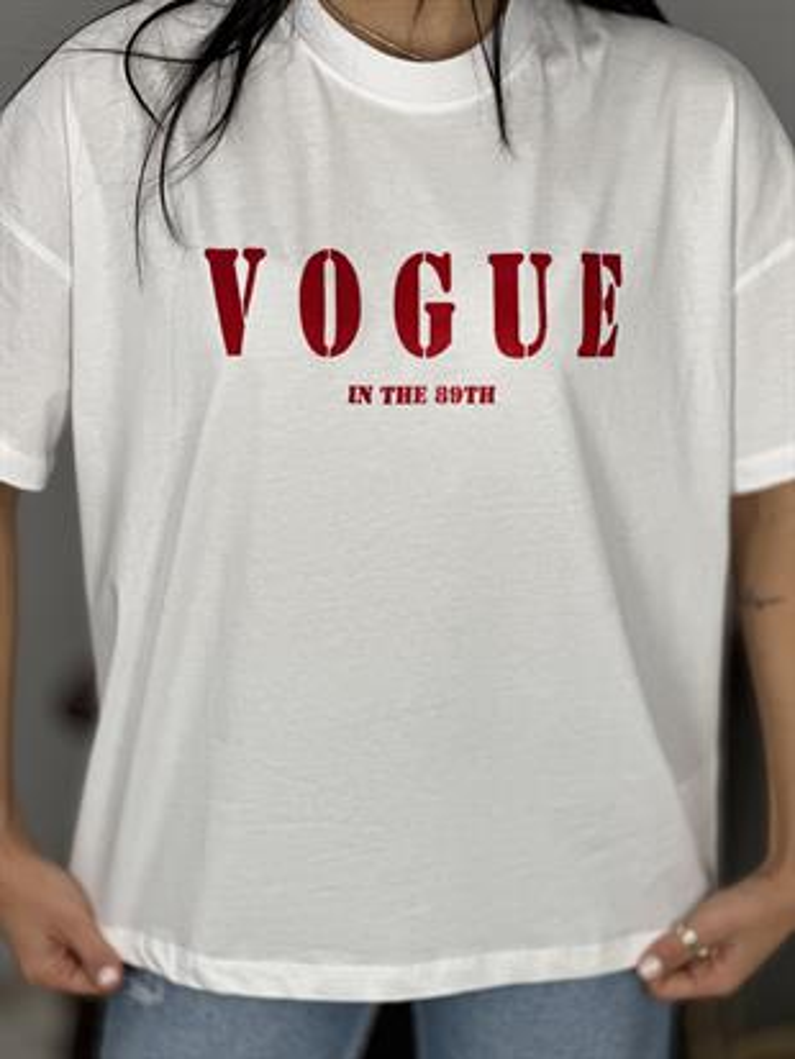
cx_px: 398
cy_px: 530
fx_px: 2357
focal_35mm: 77
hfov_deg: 19.1
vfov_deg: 25.3
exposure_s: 1/100
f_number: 2.8
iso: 125
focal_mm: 9
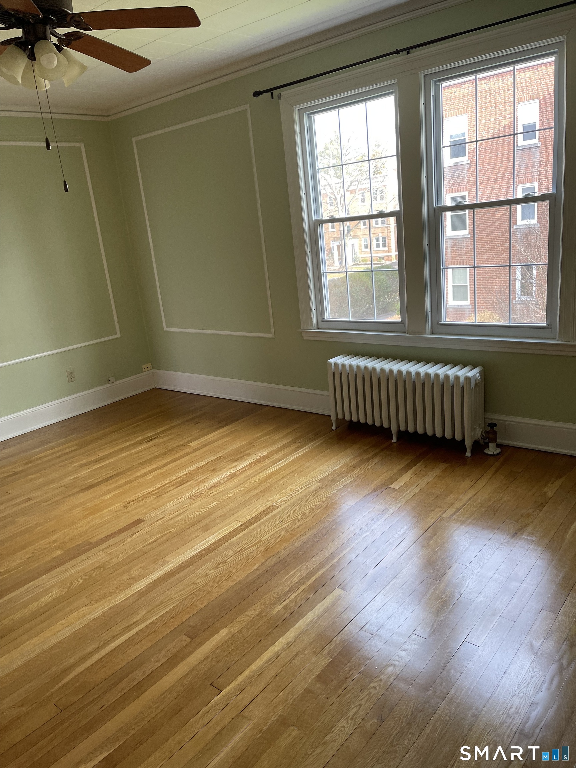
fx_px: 577
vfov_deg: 67.3
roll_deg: +6.7
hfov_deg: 53.1
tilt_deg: -13.9
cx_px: 288
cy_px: 384
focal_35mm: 26
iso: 125
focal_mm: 5.1
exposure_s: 1/121
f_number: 1.6
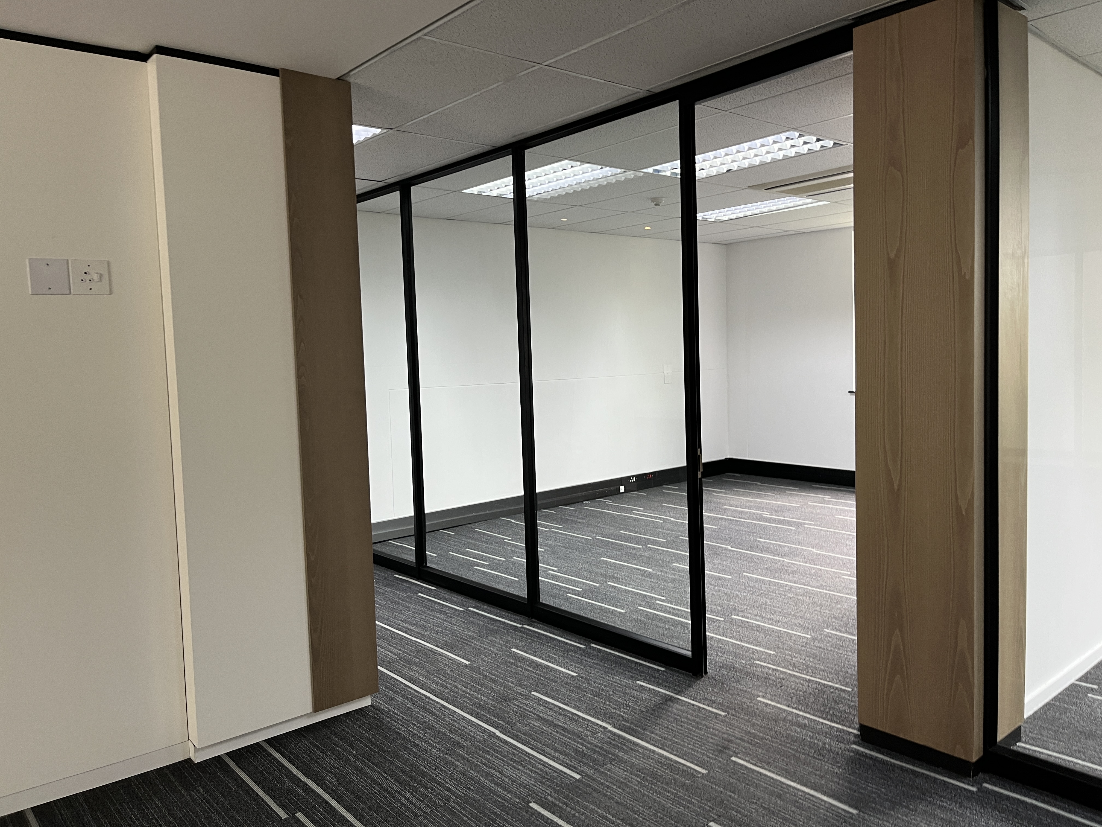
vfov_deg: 53.1
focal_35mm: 26
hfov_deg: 67.3
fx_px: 828
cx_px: 551
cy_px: 414
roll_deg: -0.6
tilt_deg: -1.9
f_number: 1.6
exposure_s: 1/50
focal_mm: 5.1
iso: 80
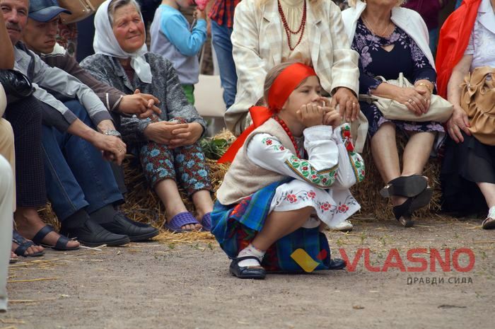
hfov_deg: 10.2
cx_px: 248
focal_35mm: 202
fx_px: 2781
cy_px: 164
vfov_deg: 6.8
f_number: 5.6
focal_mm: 135
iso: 200
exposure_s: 1/250
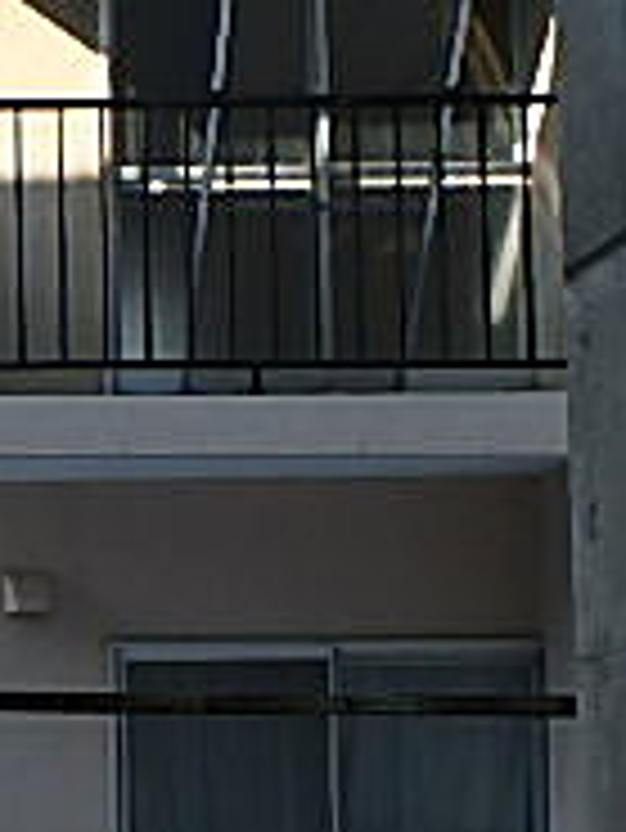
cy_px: 720
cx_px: -297
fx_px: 2336
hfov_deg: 14.3
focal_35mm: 97
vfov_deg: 19.9
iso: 125
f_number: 4.4
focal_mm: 5
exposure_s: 1/320
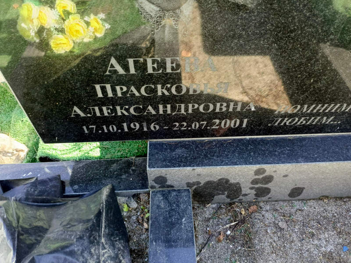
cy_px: 132
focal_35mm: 25
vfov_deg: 54.9
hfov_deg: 69.4
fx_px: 253
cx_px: 176
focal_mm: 4.76
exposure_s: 1/100
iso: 205
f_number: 1.69
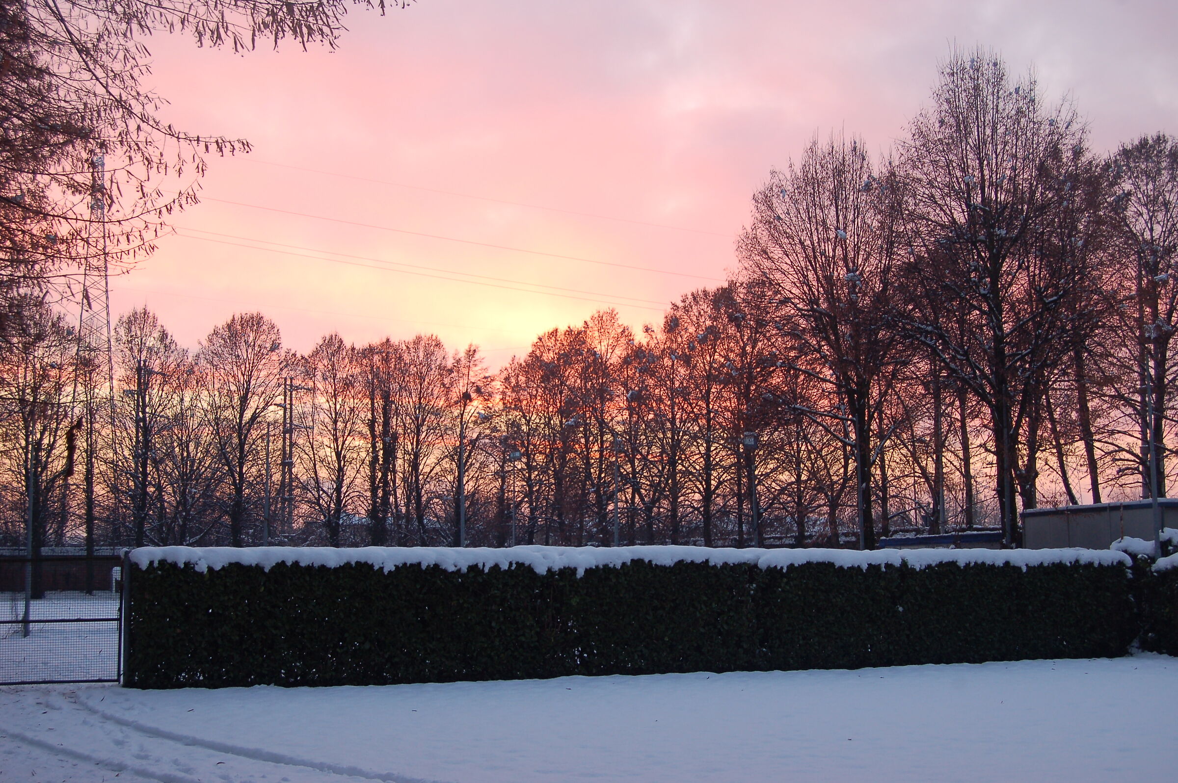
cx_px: 589
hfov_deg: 41.1
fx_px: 1569
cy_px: 392
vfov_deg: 28.0
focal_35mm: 48
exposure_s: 1/40
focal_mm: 32
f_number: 7.1
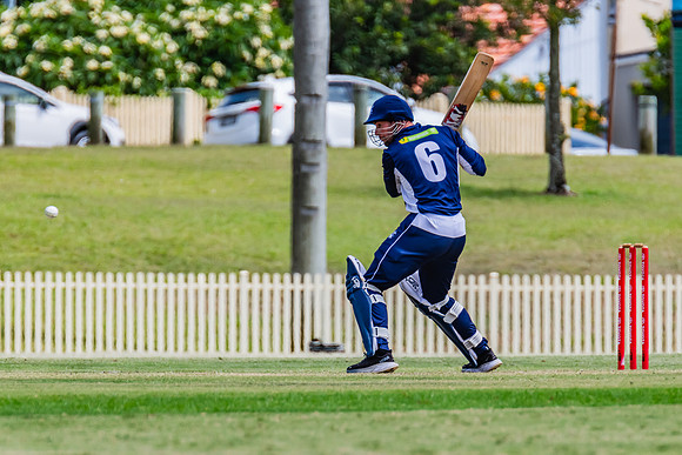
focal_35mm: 701
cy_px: 240
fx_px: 13281
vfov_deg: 2.0
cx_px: 362
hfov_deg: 2.9
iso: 800
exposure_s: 1/2000
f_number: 9
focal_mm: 600
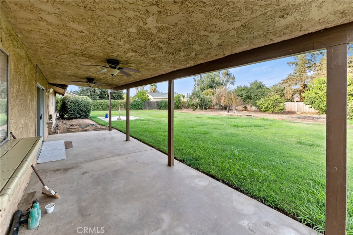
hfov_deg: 104.2
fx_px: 137
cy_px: 118
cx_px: 176
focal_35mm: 14
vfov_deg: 81.2
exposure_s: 1/160
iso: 400
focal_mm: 14
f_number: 4
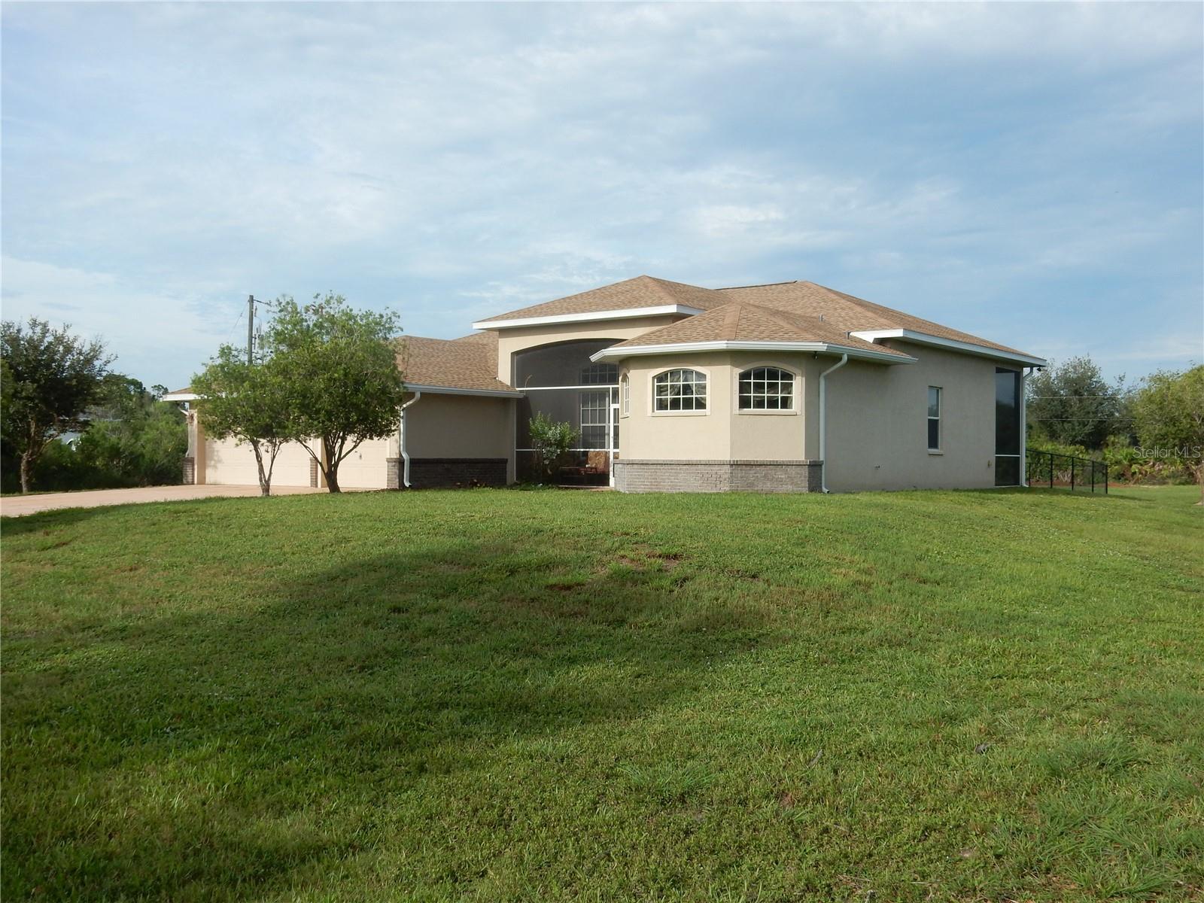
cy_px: 452
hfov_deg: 51.4
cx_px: 602
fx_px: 1252
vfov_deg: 39.7
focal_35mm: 36
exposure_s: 1/800
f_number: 4
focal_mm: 6.4
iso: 125
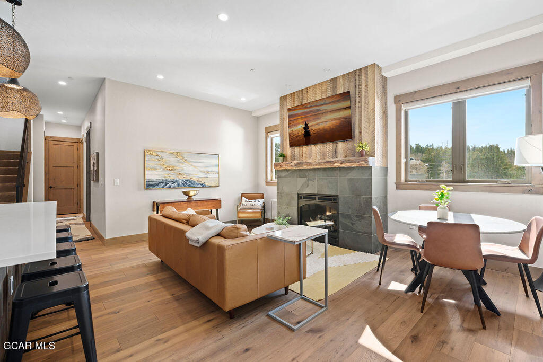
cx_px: 272
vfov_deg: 73.8
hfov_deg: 96.7
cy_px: 181
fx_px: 241
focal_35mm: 16
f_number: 5.6
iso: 800
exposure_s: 1/20
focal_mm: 16
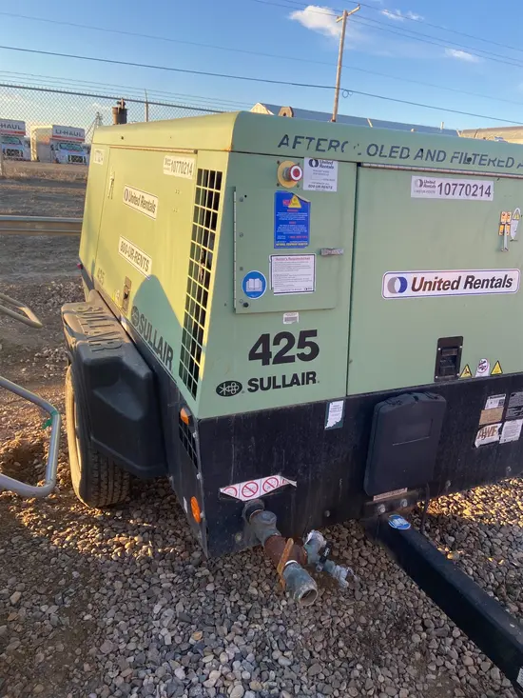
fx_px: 524
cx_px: 262
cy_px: 349
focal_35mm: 26
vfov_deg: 67.3
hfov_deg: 53.1
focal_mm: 4.25
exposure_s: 1/458
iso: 32
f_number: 1.8
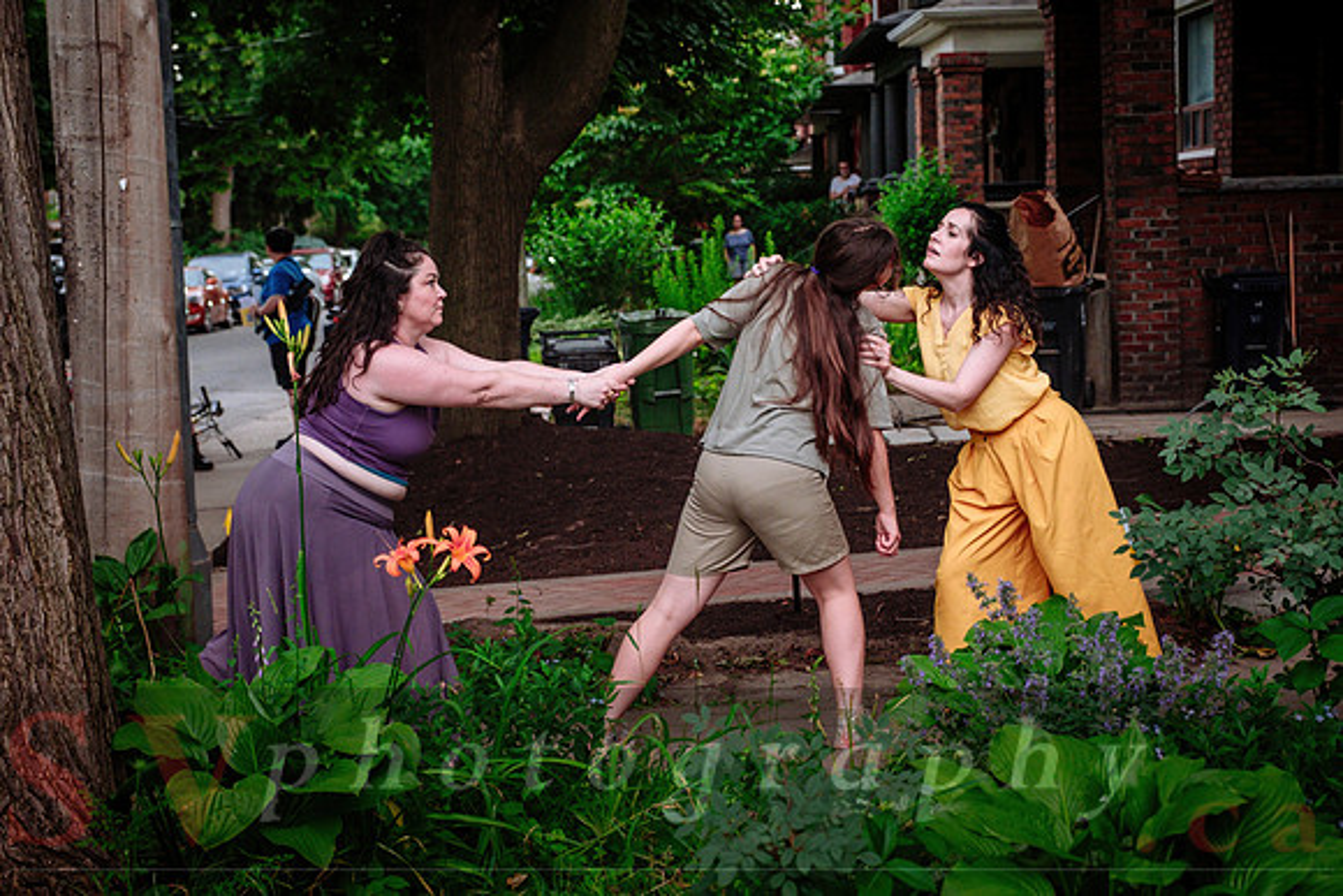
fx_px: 1963
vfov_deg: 25.7
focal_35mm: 53
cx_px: 736
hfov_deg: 37.7
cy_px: 491
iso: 1600
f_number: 2.8
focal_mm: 32.1
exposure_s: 1/250
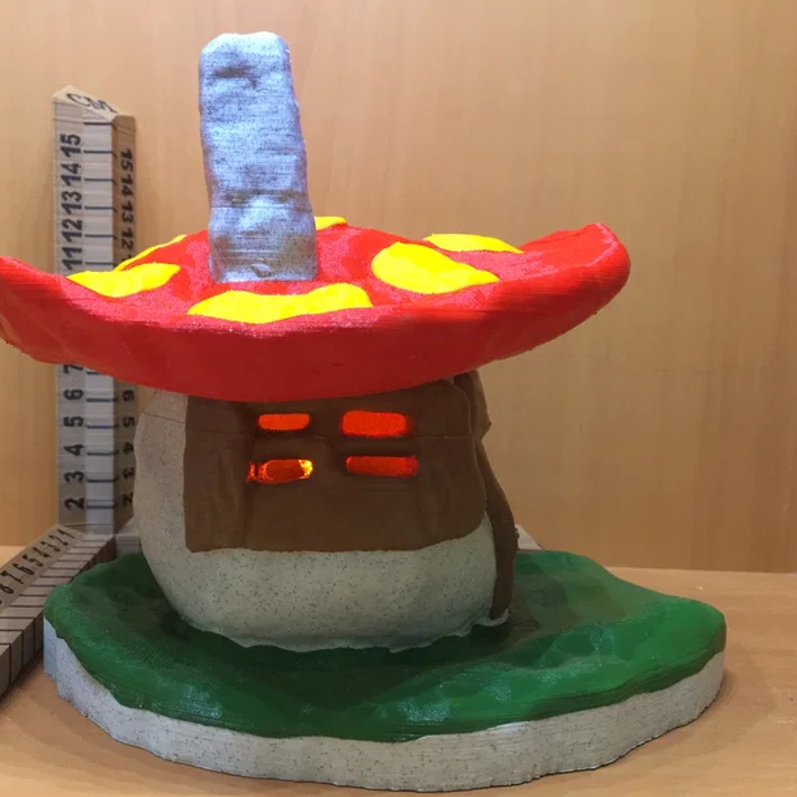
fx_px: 912
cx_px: 308
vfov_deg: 47.2
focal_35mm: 35
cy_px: 403
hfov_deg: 46.9
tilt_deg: -5.1
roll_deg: -3.3
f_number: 2.2
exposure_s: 1/15
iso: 125
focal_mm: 4.15
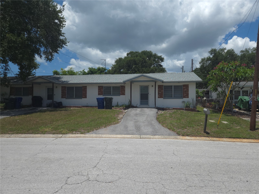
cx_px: 130
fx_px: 172
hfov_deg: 73.9
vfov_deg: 58.9
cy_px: 97
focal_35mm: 23
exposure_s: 1/3616
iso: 50
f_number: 1.8
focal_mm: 5.4
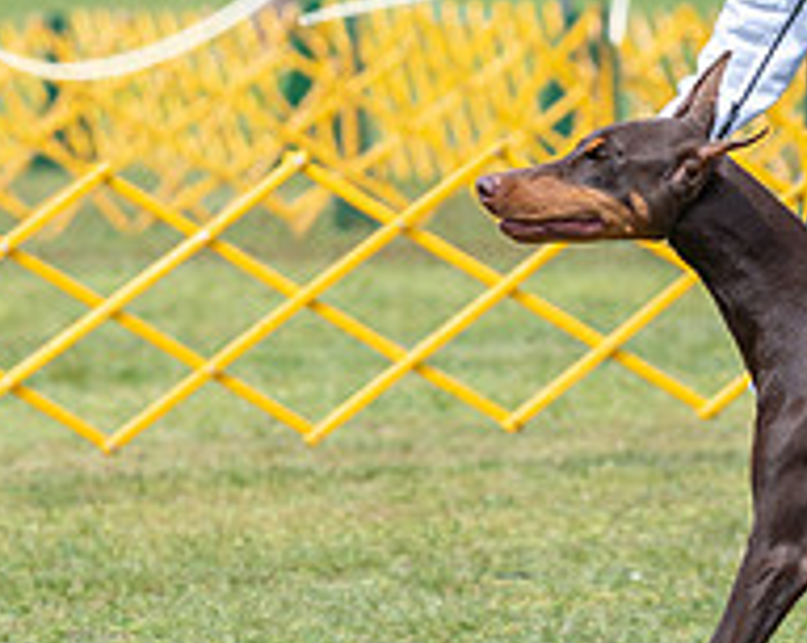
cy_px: -1
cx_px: 798
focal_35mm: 490
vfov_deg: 3.1
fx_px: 11685
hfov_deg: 4.0
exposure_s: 1/800
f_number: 4
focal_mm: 123
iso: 100
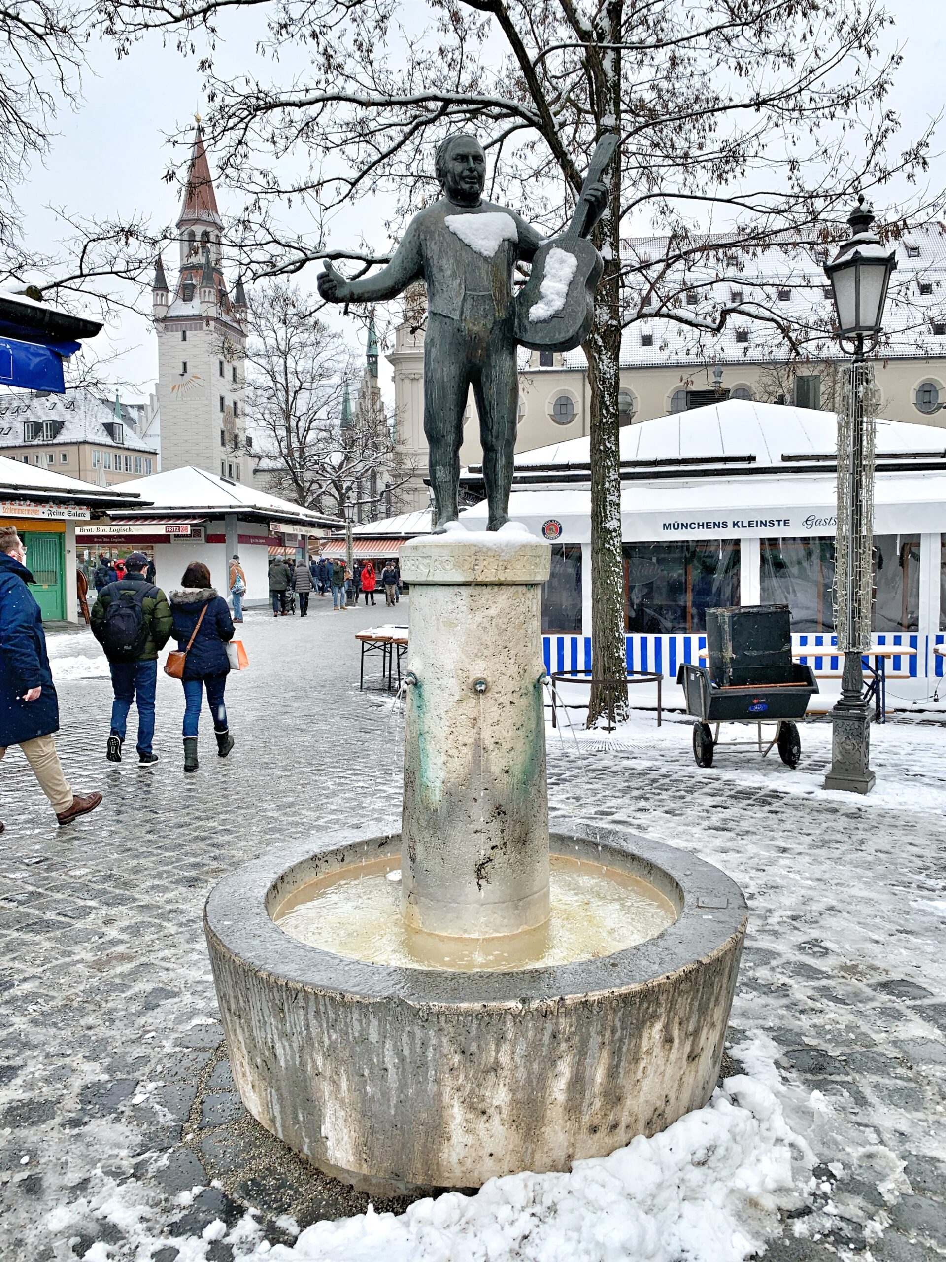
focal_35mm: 26
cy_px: 631
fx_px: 947
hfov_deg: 53.1
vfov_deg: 67.3
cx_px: 473
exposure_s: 1/382
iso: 25
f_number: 1.8
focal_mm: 4.25
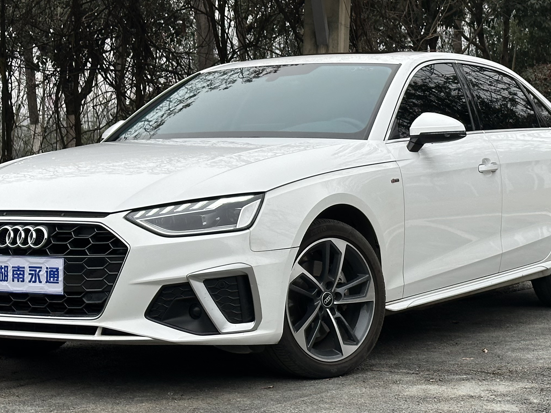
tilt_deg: -1.7
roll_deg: -0.9
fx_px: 1528
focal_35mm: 96
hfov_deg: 20.4
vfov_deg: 15.4
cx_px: 292
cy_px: 182
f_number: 1.78
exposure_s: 1/2203
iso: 64
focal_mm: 6.86
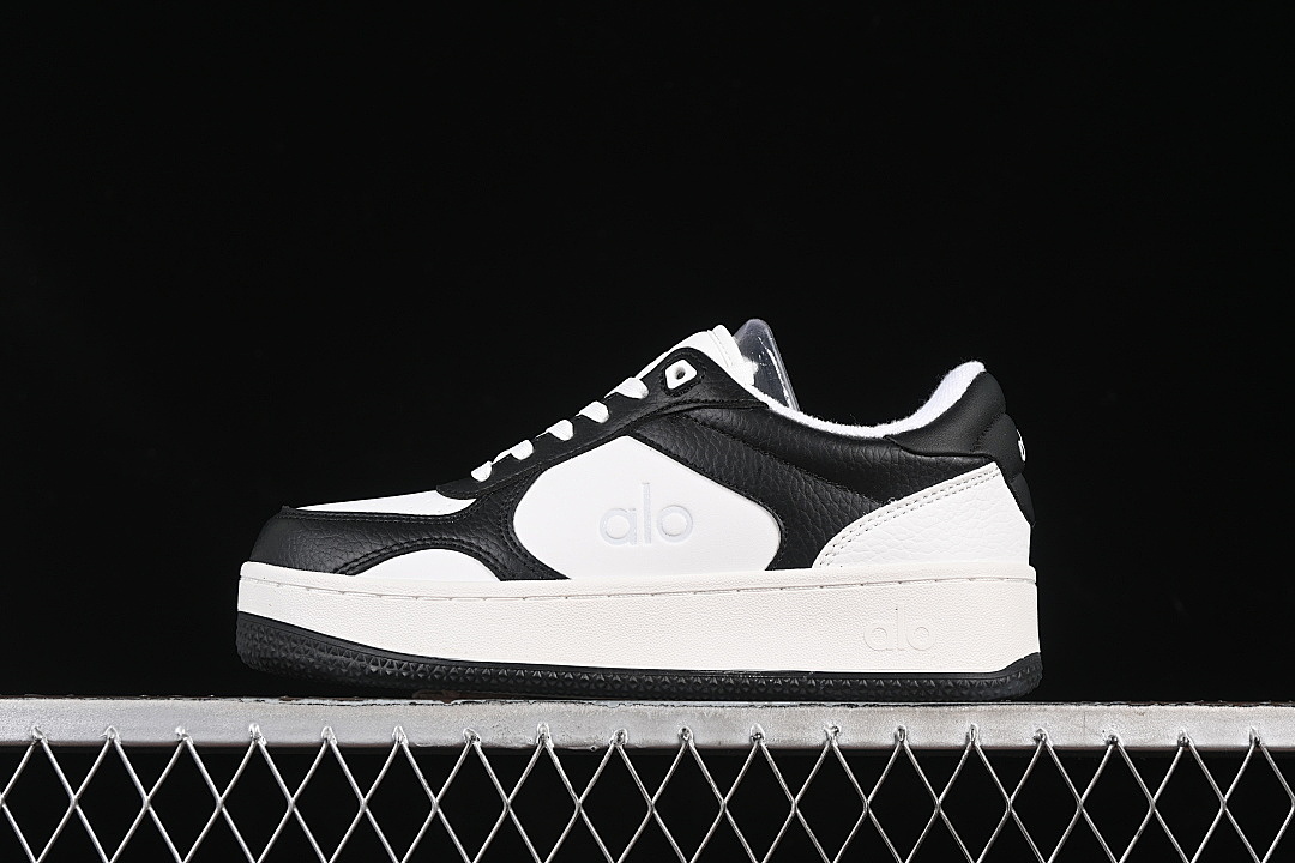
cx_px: 648
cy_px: 432
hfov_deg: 27.0
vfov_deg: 18.2
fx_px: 2698
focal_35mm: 75
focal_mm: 50
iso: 160
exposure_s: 1/60
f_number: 7.1
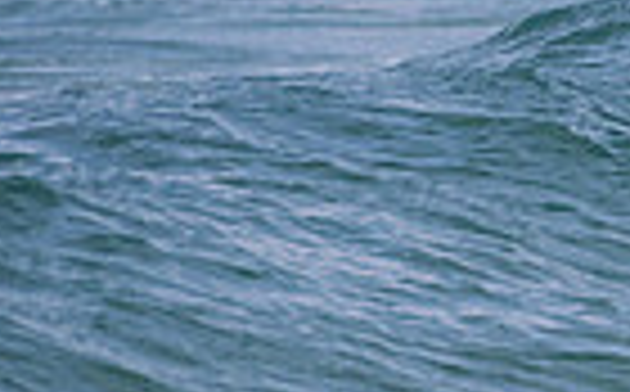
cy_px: 7
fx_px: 36307
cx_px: 1197
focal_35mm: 2118
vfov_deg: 0.6
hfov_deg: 1.0
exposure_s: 1/1250
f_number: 5.6
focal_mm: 500
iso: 500
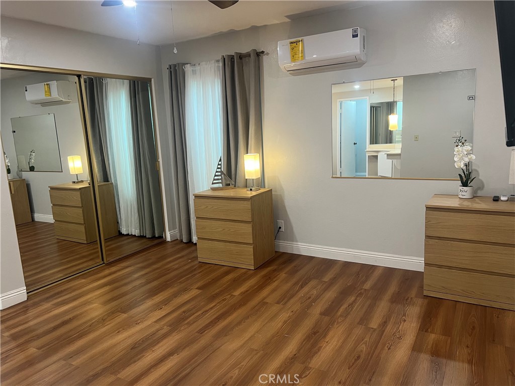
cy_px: 193
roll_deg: +3.5
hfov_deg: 67.3
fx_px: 387
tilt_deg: -9.6
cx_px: 258
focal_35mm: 26
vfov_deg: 53.1
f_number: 1.5
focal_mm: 5.7
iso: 125
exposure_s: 1/60
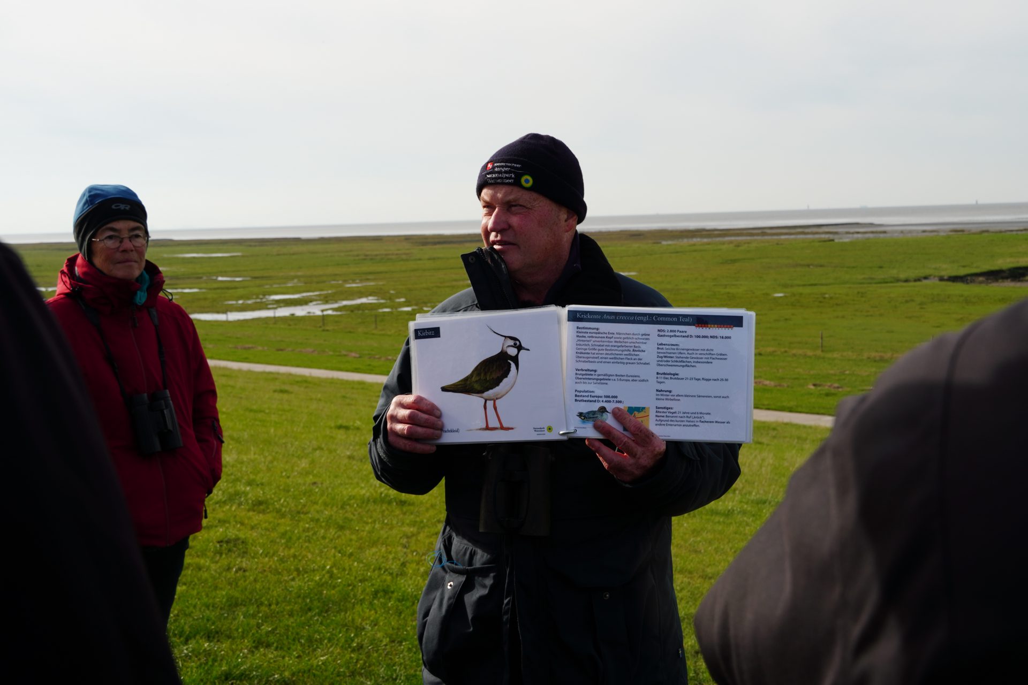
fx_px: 1371
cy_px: 342
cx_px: 514
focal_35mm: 48
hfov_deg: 41.1
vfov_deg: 28.1
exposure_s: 1/250
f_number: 8
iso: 100
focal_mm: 32
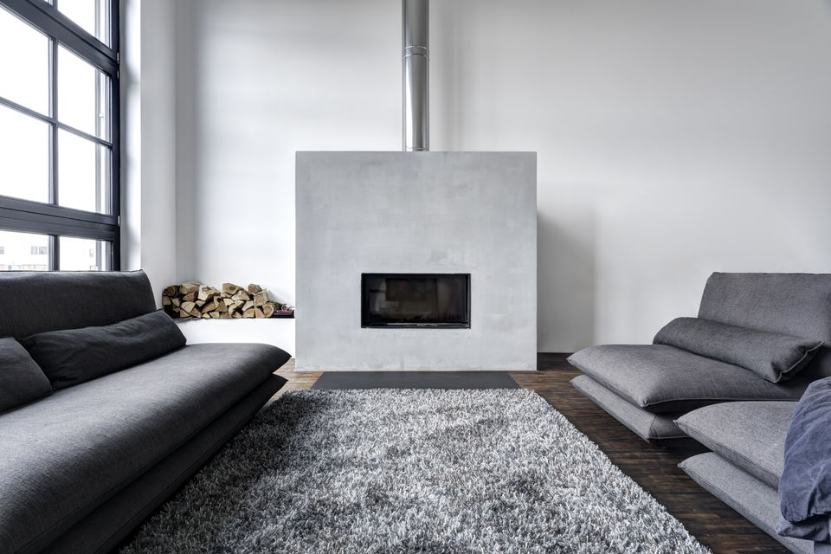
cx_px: 416
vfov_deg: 61.9
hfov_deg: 84.0
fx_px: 462
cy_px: 277
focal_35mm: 20
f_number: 14
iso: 125
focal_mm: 20
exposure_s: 1/2
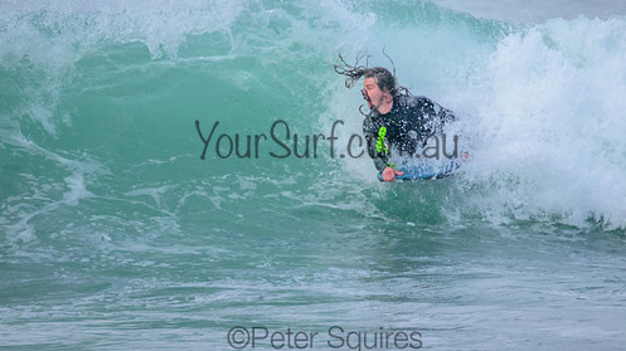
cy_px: 129
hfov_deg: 2.2
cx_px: 325
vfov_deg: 1.2
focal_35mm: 979
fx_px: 16243
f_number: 11
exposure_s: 1/1250
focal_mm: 800
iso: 2000
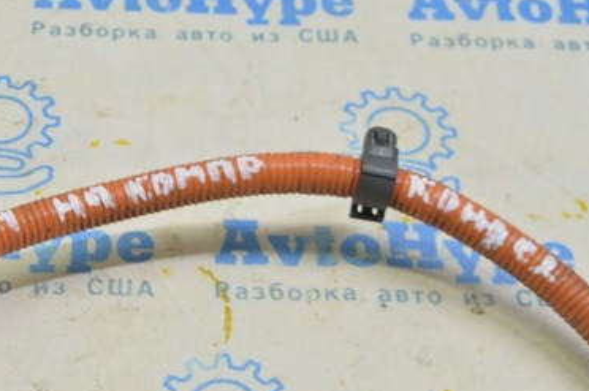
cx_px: 93
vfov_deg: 13.9
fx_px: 1601
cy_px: 270
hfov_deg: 20.5
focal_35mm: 98
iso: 400
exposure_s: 1/25
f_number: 5.6
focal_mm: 38
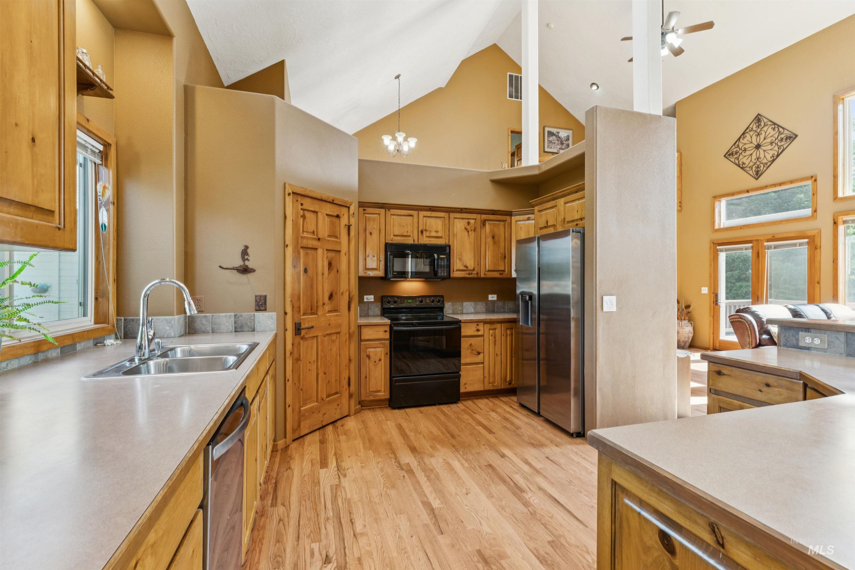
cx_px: 428
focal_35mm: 16
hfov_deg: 96.4
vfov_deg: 73.4
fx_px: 382
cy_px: 285
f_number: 13
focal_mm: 16.1
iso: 400
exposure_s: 1/5
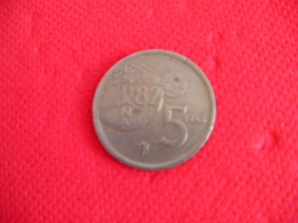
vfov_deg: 37.7
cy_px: 112
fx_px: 327
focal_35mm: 38
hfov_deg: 49.0
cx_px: 149
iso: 159
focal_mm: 6.3
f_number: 3.5
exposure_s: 1/30
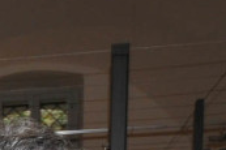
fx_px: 558
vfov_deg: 11.5
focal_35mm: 89
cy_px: 403
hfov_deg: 19.3
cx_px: -136
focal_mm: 10
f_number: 4
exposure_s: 1/60
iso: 400
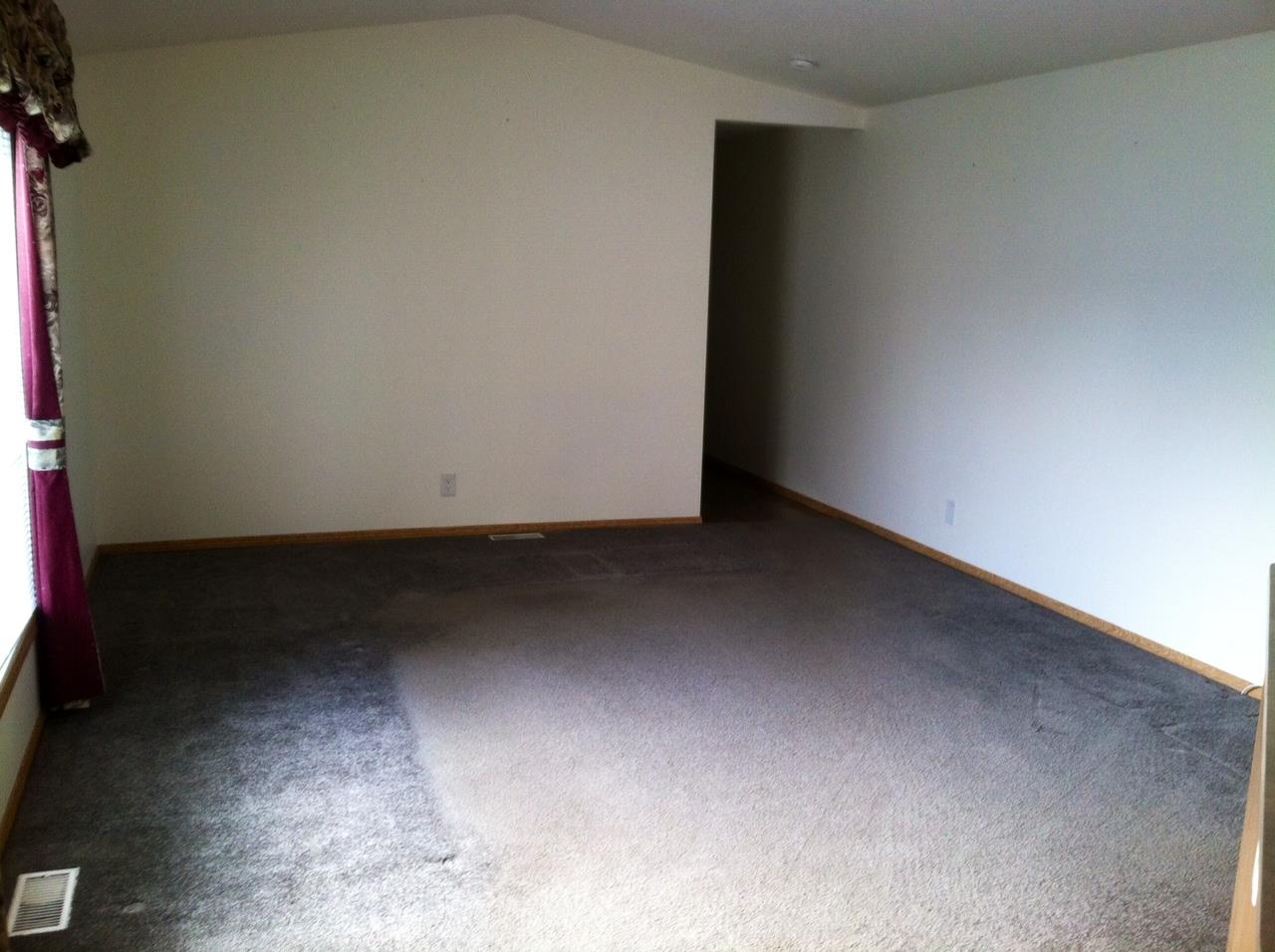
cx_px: 638
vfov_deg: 40.6
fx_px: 1287
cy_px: 476
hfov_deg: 52.7
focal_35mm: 35
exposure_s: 1/15
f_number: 2.8
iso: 100
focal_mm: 3.85
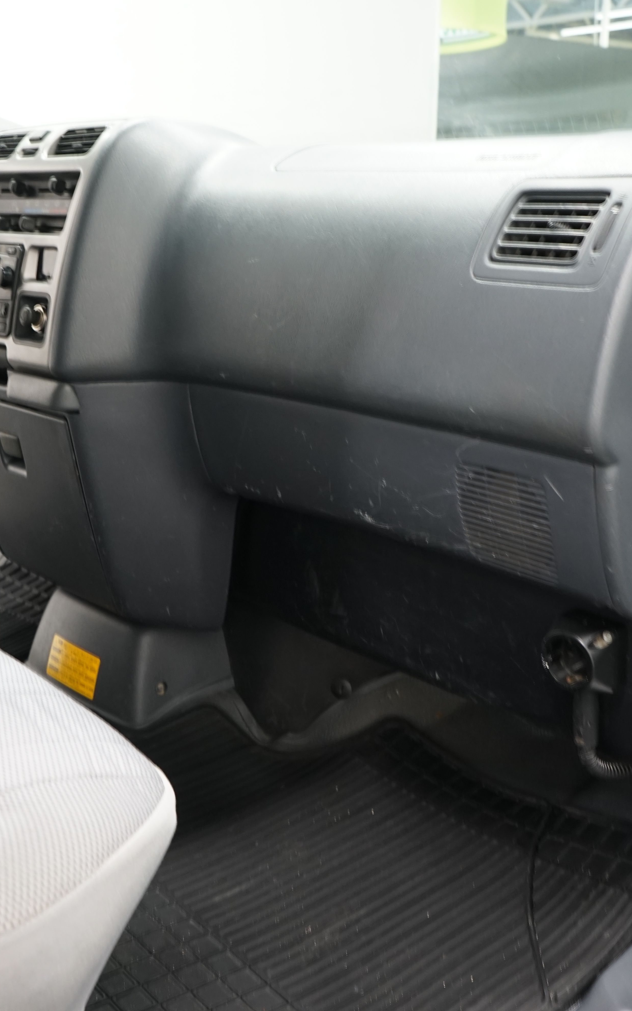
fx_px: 1185
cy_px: 503
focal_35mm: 43
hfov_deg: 29.5
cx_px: 182
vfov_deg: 46.2
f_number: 7.1
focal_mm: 28
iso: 800
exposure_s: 1/4
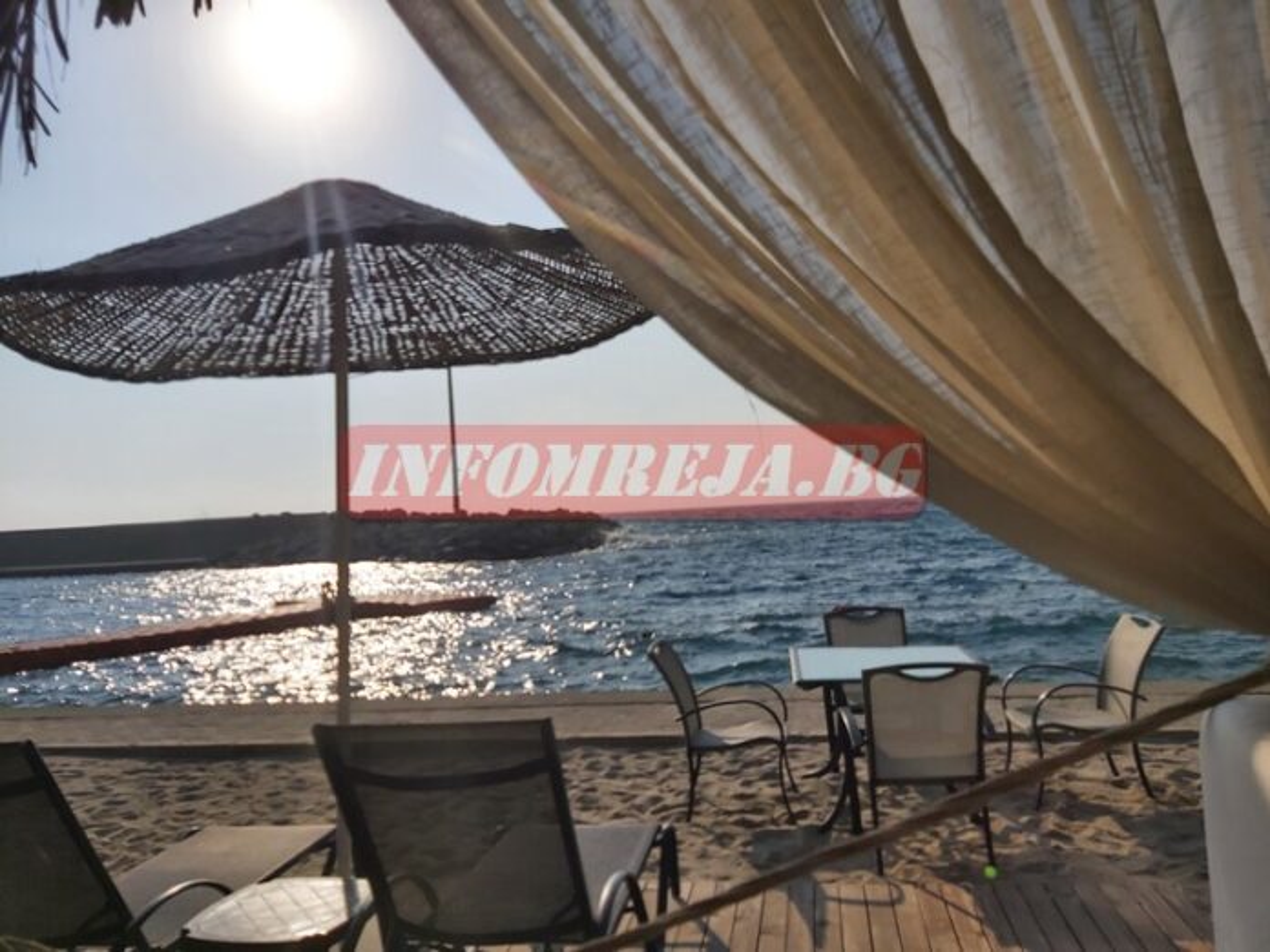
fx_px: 954
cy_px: 476
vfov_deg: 53.1
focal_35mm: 26
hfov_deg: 67.3
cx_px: 635
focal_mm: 3.92
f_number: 1.7
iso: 64
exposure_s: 1/13783
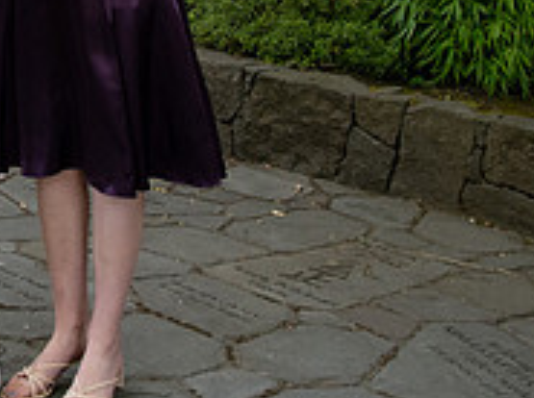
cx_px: -209
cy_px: -208
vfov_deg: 13.9
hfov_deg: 18.2
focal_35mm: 99
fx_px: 1524
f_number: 4.5
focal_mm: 24
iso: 1250
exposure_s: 1/400
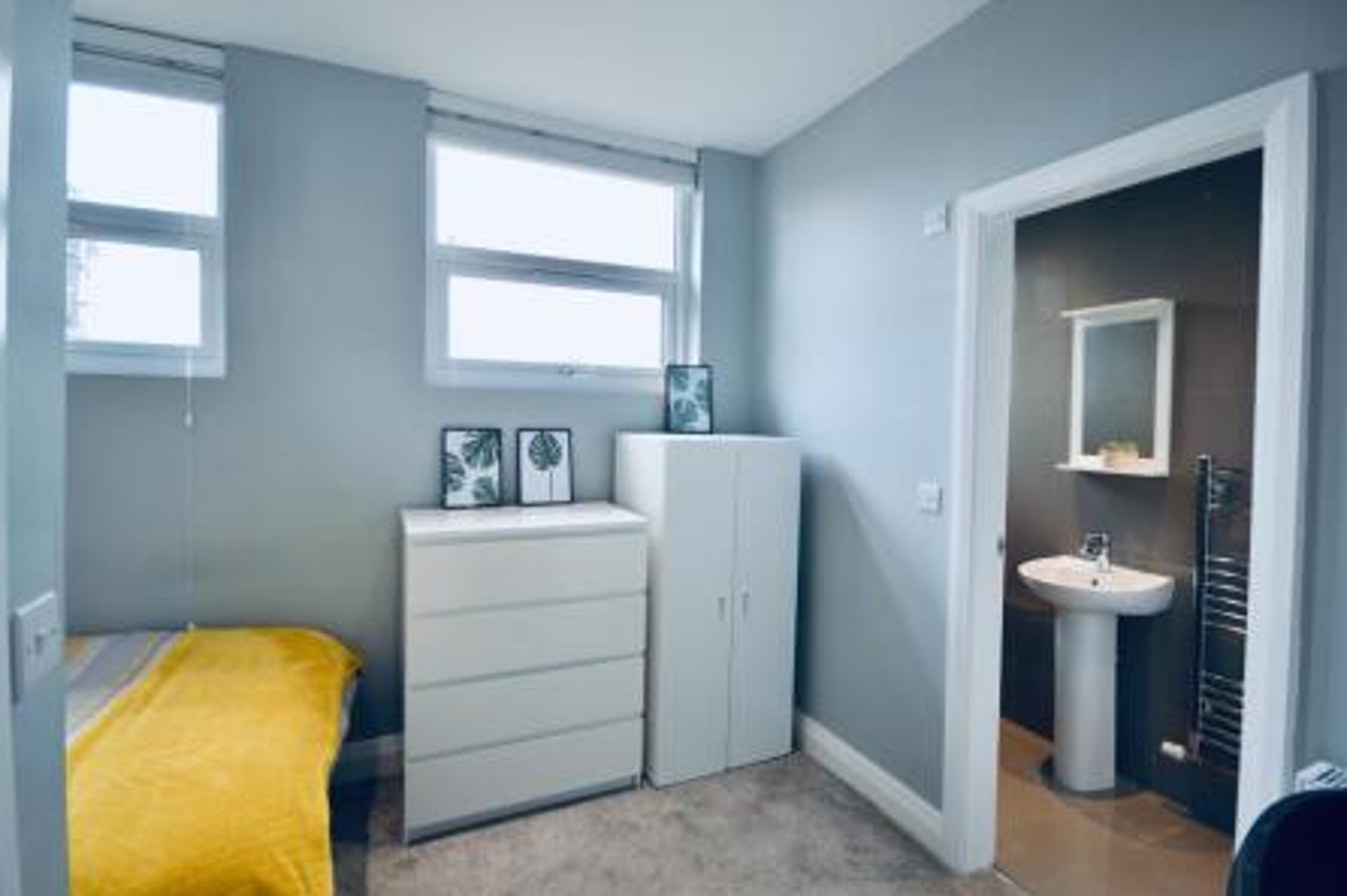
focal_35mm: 16
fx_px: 598
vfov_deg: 73.6
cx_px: 674
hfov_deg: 96.8
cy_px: 424
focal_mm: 10
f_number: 4
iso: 450
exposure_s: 1/60
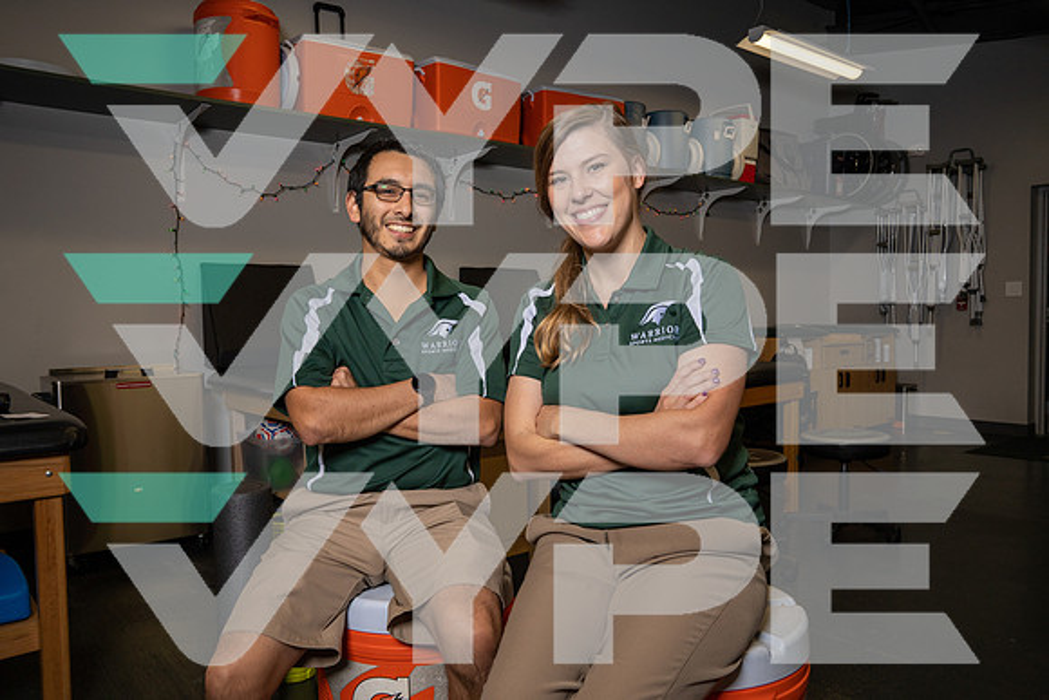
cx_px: 524
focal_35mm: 27
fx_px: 787
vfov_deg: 48.0
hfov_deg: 67.4
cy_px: 350
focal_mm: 27
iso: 400
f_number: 8
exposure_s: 1/250
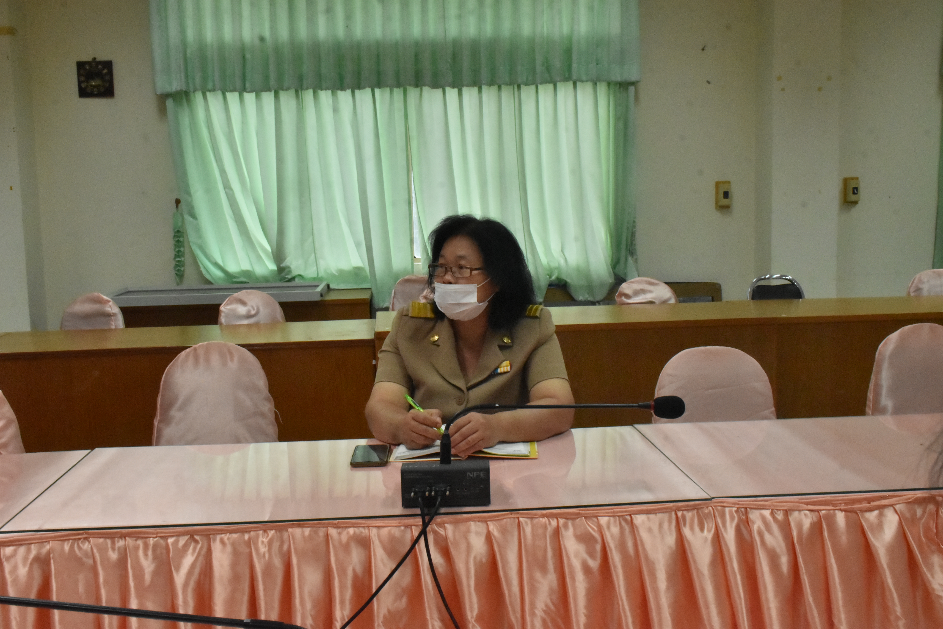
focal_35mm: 39
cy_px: 314
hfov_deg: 49.6
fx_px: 1022
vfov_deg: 34.2
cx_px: 472
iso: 3200
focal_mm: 26
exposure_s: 1/60
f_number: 18
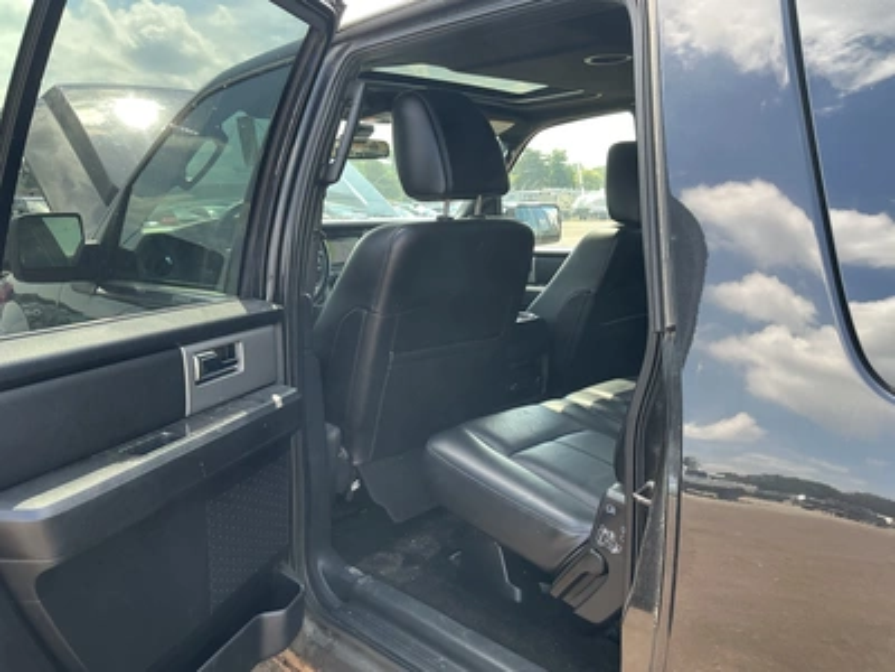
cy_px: 336
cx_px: 448
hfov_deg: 63.4
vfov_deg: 49.7
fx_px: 724
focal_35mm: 28
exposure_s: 1/122
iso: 20
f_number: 1.8
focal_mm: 3
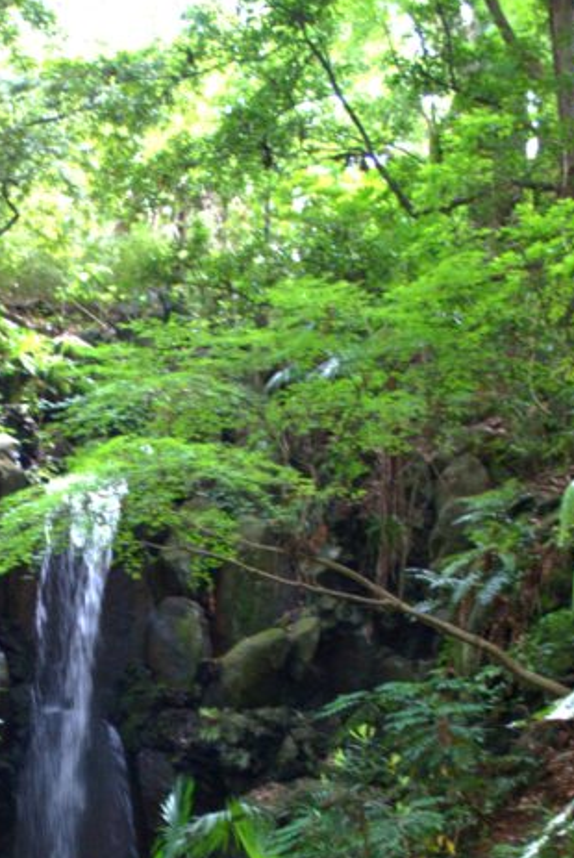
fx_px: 1741
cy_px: 732
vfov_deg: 26.9
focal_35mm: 73
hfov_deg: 18.5
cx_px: 81
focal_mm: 22
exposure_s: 1/30
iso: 1100
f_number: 4
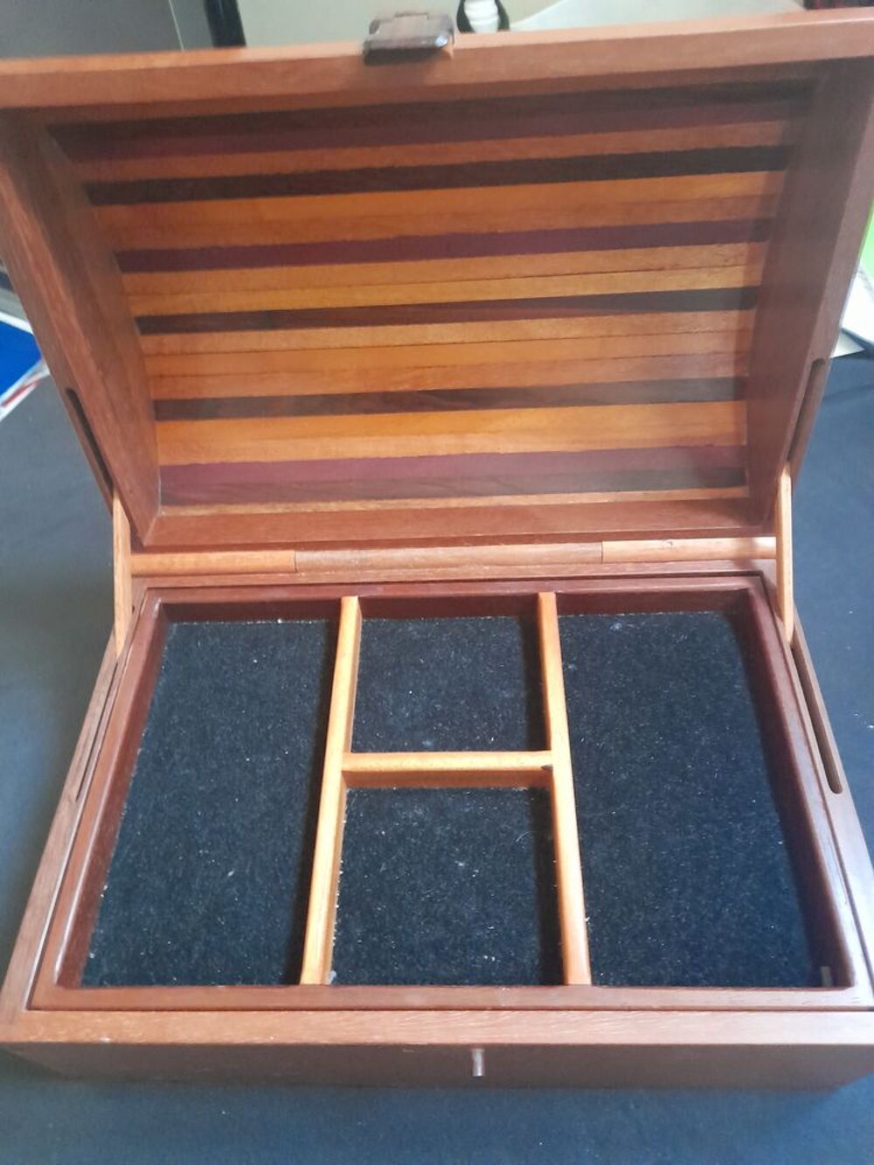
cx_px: 437
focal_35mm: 25
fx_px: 841
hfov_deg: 54.9
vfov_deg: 69.4
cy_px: 582
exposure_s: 1/10
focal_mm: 4.6
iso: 640
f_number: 2
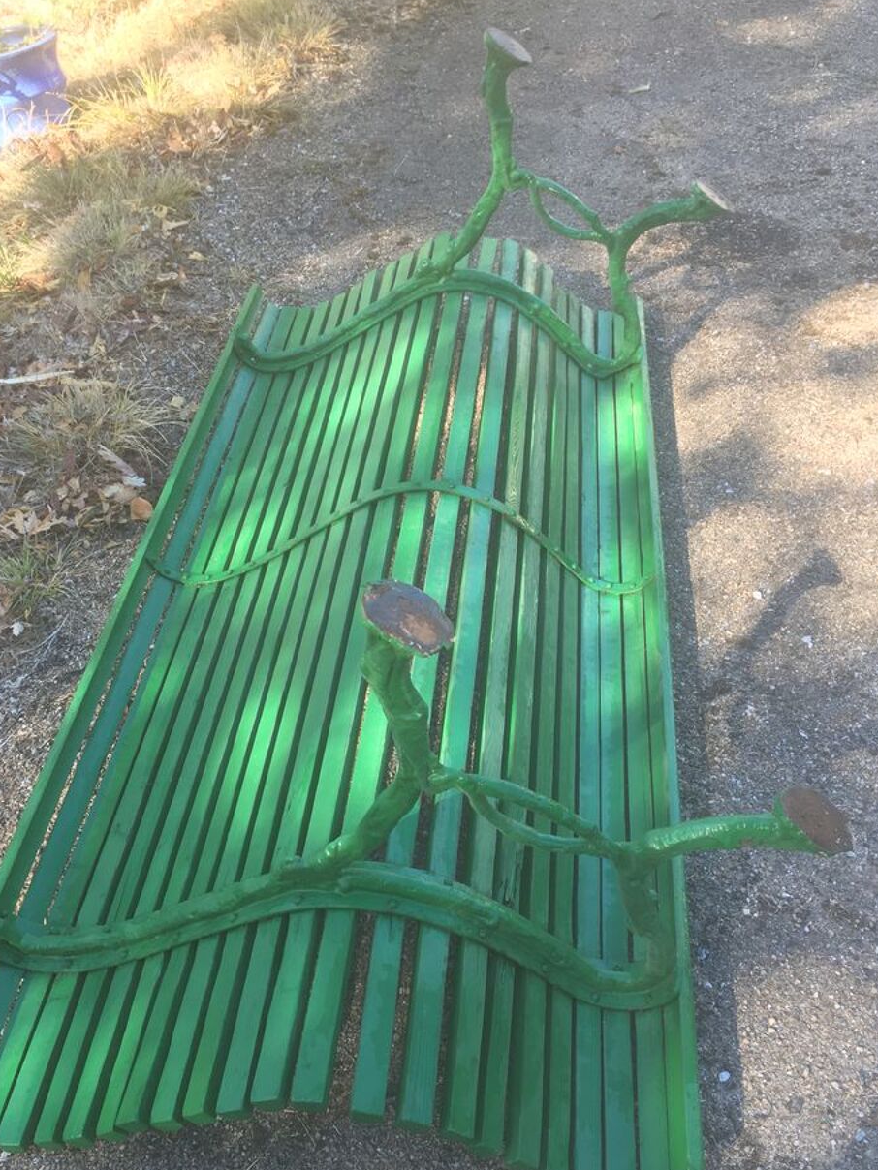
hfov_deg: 44.2
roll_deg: -0.1
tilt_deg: -41.1
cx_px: 446
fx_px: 1082
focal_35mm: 32
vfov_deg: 56.7
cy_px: 637
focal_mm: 4.15
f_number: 2.2
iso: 40
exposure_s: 1/100
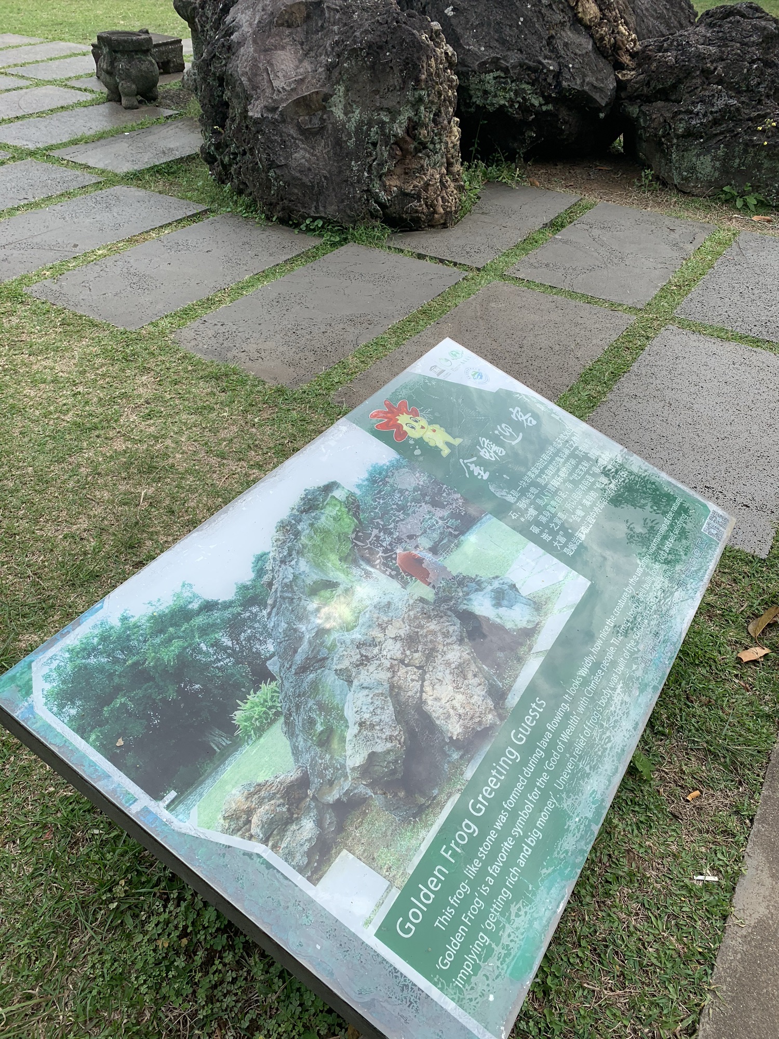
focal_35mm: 26
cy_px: 520
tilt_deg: -40.4
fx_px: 780
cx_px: 390
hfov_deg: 53.1
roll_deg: -5.1
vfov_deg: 67.3
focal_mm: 4.25
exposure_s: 1/1043
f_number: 1.8
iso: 25
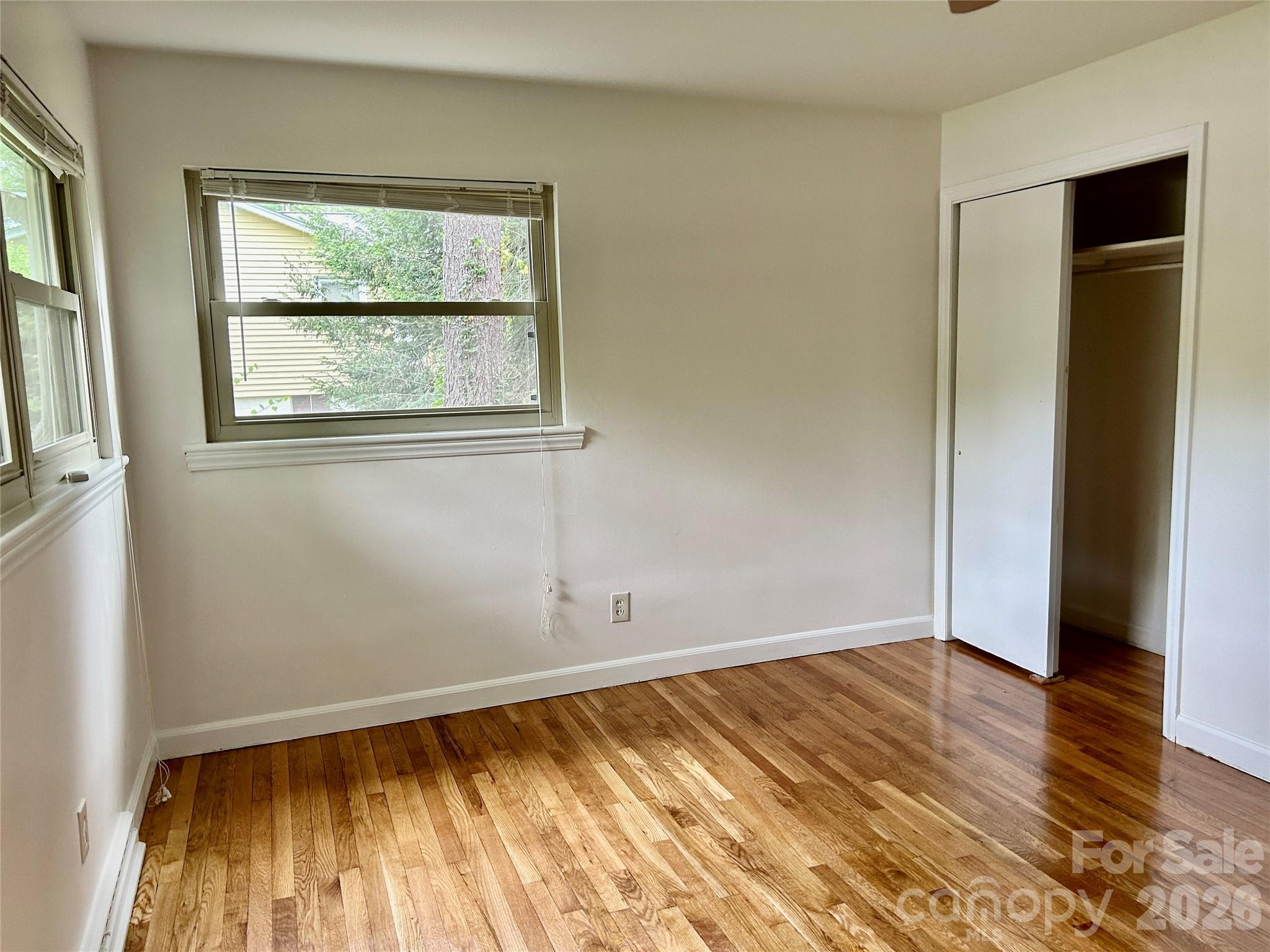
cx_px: 635
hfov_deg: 67.3
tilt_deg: -6.3
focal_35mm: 26
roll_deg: +2.3
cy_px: 476
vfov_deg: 53.1
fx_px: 954
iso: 125
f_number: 1.5
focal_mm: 5.7
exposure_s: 1/69
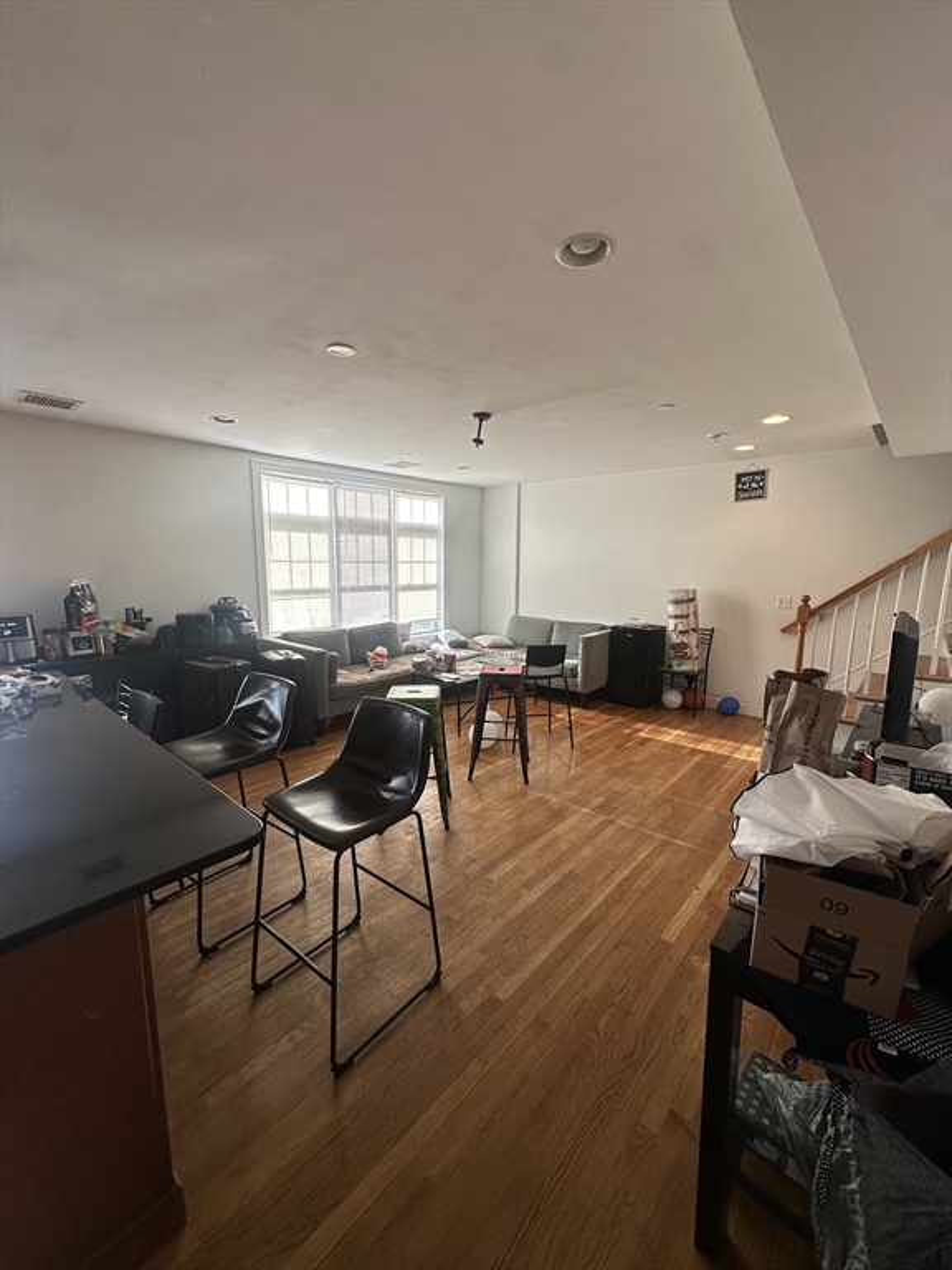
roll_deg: -1.1
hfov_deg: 85.7
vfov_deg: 102.1
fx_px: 513
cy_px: 635
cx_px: 476
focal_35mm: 14
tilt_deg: -8.3
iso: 40
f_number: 2.2
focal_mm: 2.22
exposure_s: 1/99
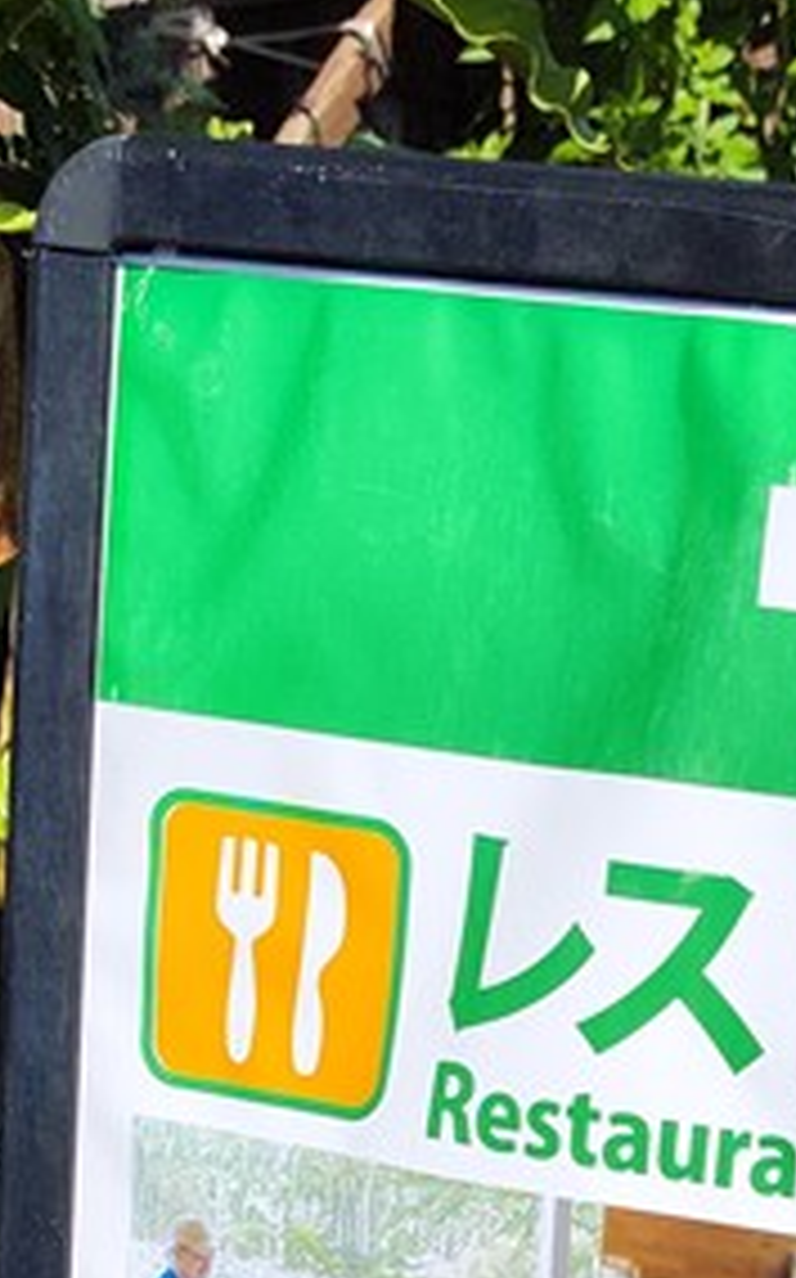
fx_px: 3061
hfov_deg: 14.5
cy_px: 1863
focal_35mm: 88
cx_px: 859
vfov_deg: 20.5
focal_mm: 6.07
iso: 50
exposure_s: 1/1400
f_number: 1.7
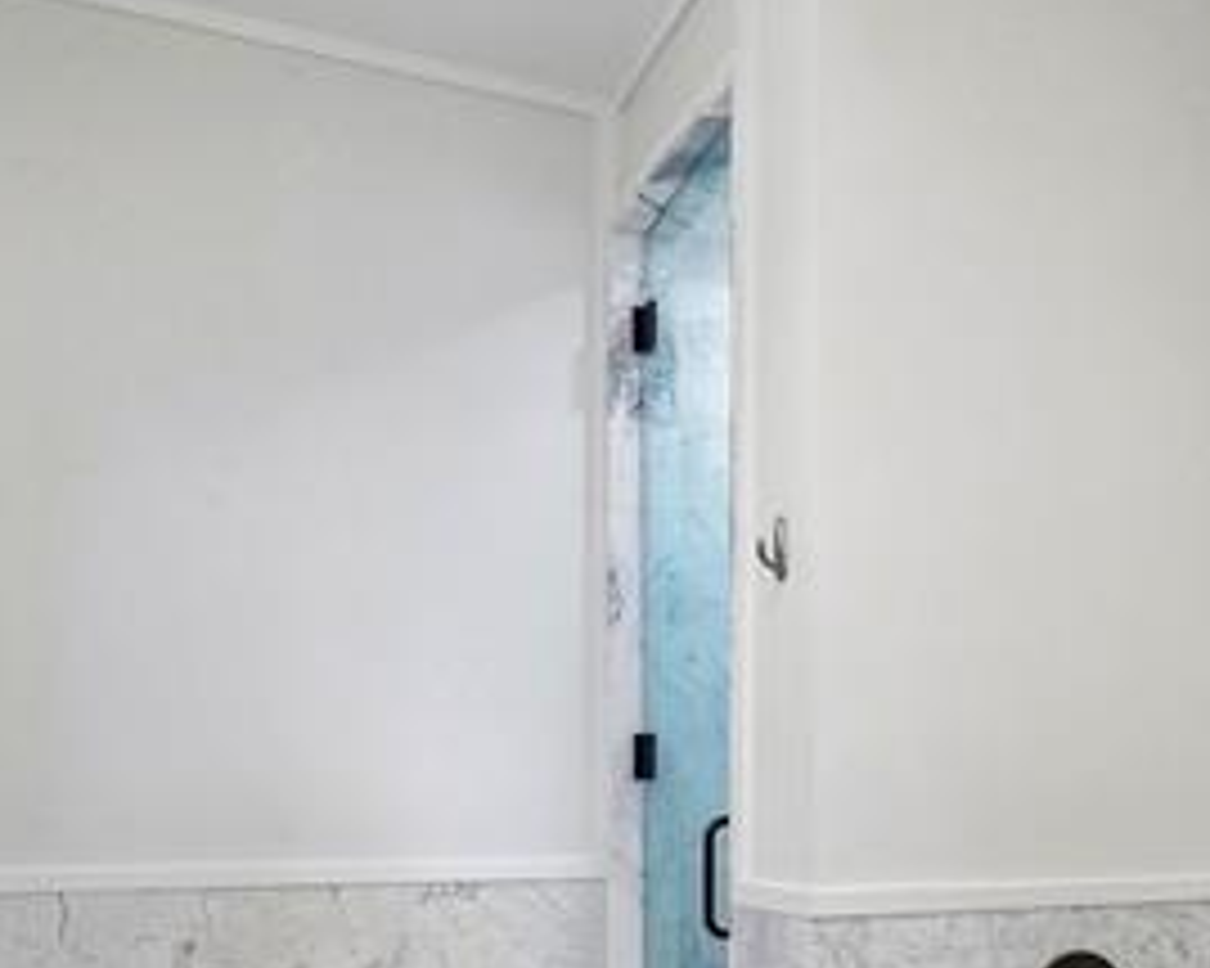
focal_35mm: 38
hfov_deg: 46.4
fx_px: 1360
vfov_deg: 37.5
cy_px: 792
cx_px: 891
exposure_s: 1/20
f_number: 11
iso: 800
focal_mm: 17
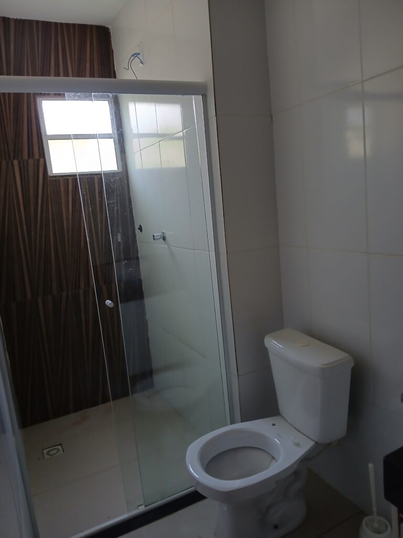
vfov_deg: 67.3
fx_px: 404
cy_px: 269
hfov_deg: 53.1
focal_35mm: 26
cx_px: 202
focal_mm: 3.98
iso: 320
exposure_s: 1/24
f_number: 1.8
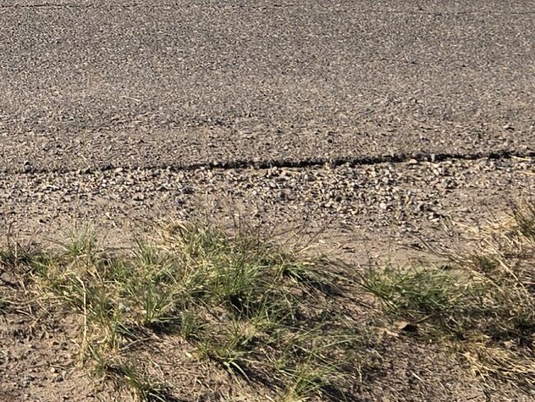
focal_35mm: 105
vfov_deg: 13.7
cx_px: -222
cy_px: -90
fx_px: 1623
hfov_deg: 17.2
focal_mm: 5.4
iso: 25
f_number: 1.8
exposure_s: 1/1839
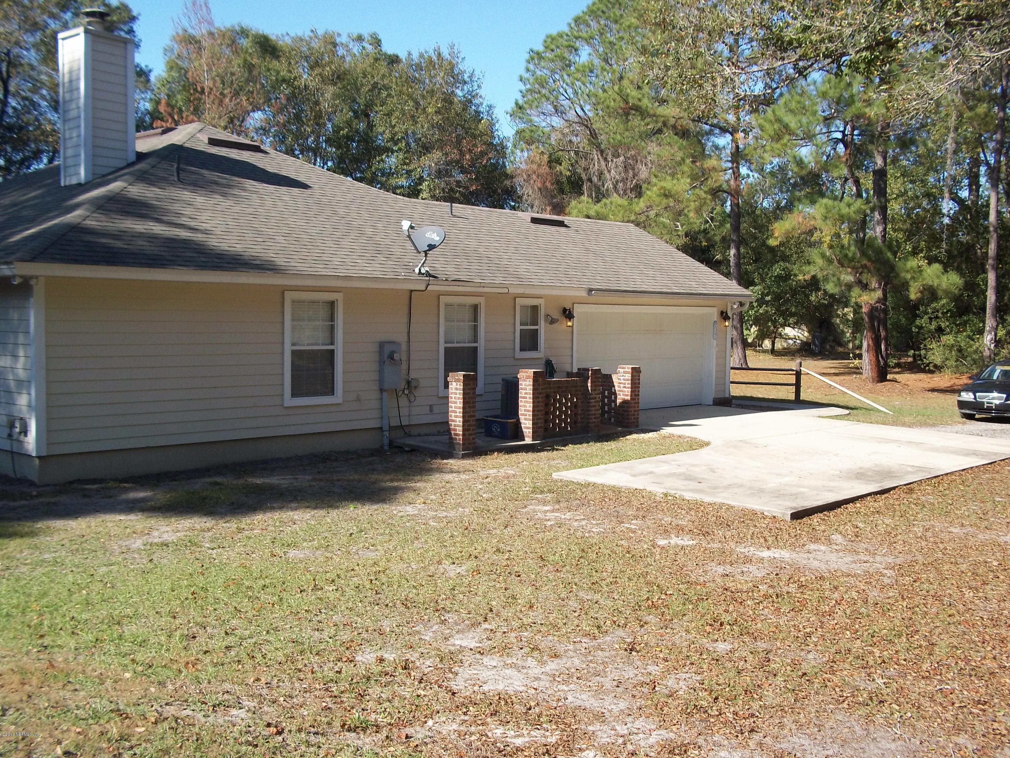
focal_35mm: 36
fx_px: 1050
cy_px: 379
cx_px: 505
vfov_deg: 39.7
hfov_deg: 51.4
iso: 80
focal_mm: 6.5
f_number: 8
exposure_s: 1/100
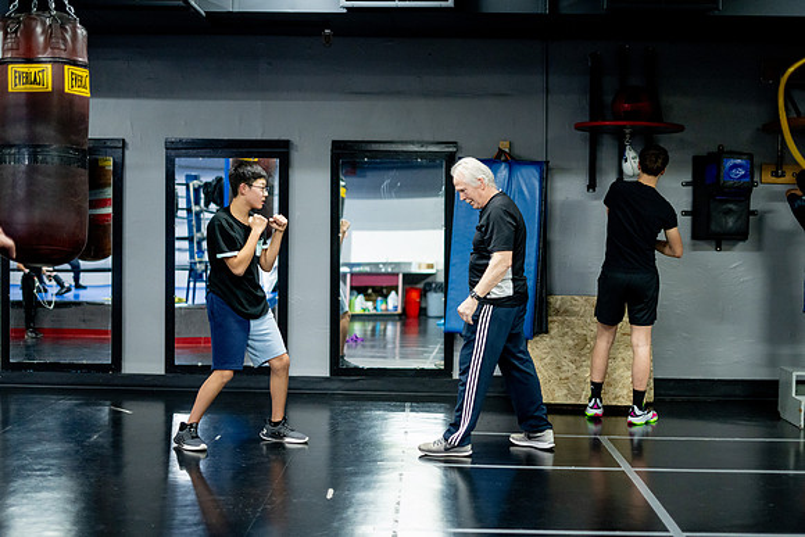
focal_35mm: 53
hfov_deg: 37.4
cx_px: 402
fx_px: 1189
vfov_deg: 25.5
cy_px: 268
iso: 5000
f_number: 1.8
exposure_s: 1/500
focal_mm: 50
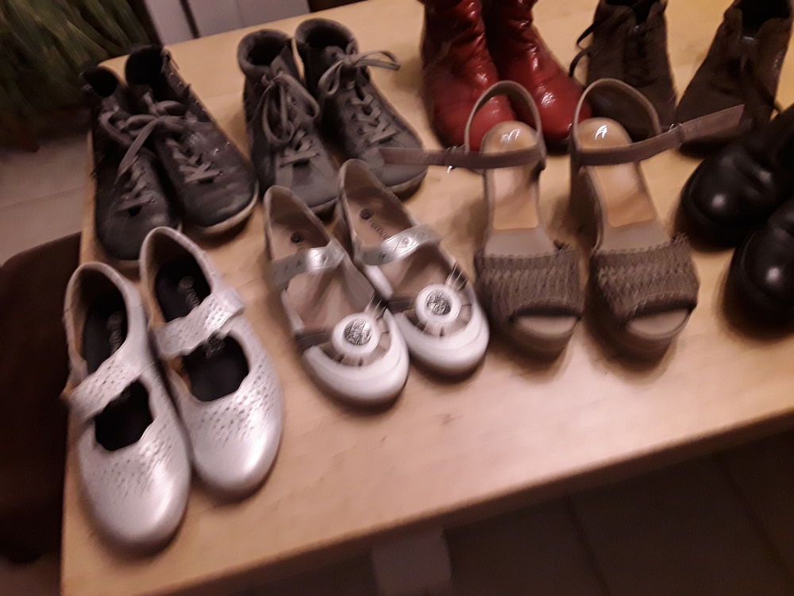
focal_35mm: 27
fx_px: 619
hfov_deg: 65.3
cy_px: 298
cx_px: 397
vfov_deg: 51.4
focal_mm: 2.91
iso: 250
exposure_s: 1/17
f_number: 1.9
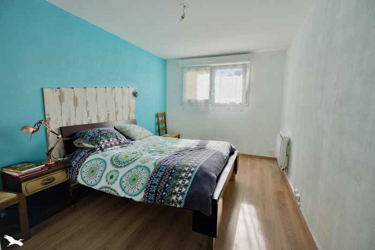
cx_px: 188
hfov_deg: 96.7
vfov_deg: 73.7
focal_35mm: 16
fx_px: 167
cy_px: 125
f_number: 8
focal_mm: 16
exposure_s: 1/1600
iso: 800
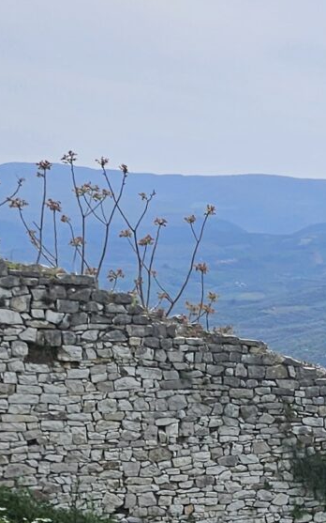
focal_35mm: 112
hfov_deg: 10.1
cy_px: 643
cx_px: 803
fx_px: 1593
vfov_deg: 17.6
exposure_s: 1/3273
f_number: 1.8
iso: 25
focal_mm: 5.4
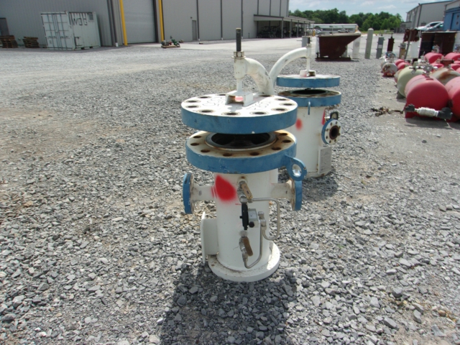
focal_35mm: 27
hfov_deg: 65.3
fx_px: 359
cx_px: 230
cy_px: 172
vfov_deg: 51.4
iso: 80
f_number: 10.4
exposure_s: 1/170
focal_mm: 4.9
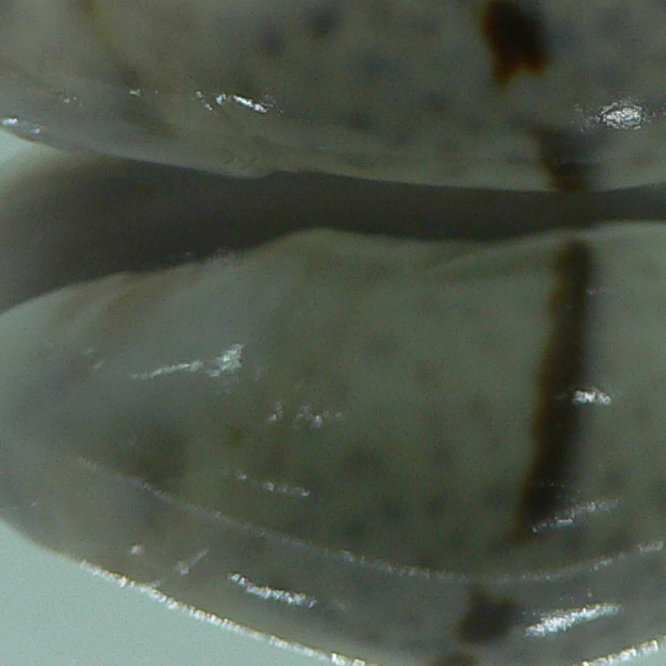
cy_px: 109
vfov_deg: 15.0
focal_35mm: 115
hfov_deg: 15.1
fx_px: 2503
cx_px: 456
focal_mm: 4.6
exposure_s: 1/60
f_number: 2.8
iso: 80
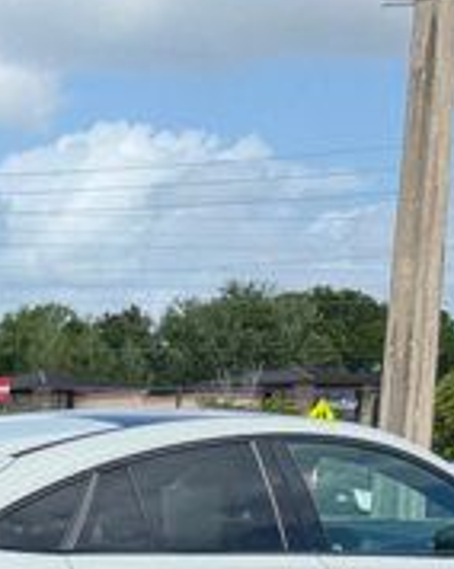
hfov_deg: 9.7
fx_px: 2271
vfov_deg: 13.4
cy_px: 876
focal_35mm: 135
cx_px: -745
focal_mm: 6.76
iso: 80
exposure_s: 1/3021
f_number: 1.78
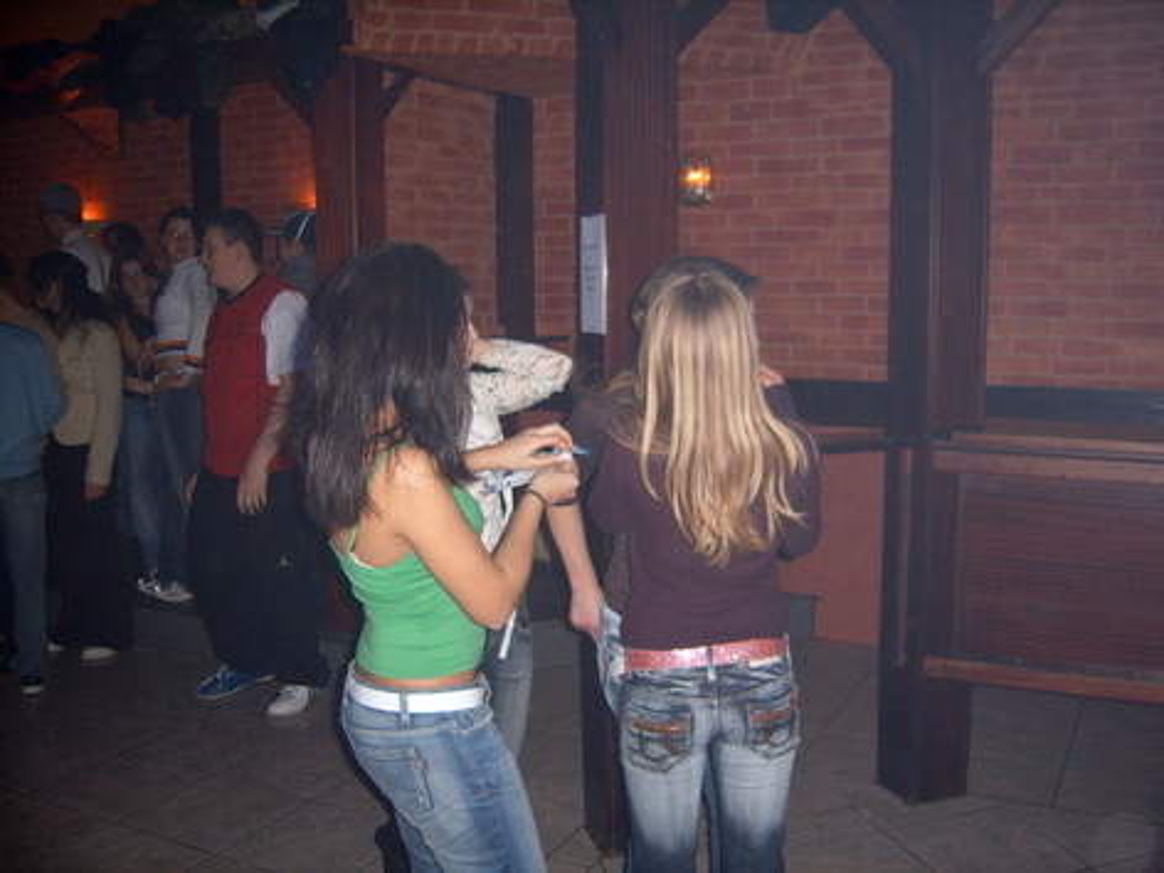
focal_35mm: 35
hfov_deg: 52.6
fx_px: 1177
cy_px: 436
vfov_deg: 40.7
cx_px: 582
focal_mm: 5.8
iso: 100
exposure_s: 1/30
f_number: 2.8
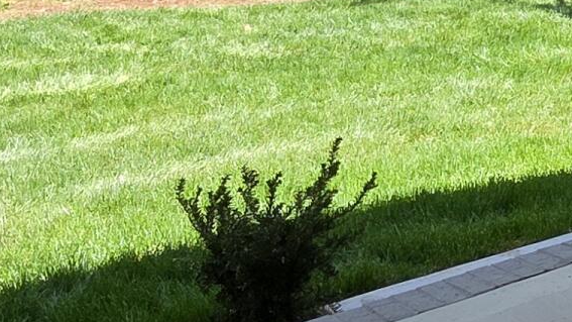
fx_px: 1138
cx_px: 766
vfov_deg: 15.1
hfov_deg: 24.3
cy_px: -132
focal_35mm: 75
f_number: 1.9
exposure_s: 1/375
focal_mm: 2.2
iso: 40
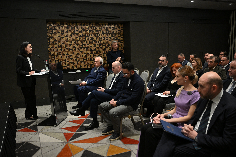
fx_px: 213
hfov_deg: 58.0
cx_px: 118
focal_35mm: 32
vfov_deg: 40.5
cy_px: 78
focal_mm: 32.5
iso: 2500
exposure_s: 1/250
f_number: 3.5
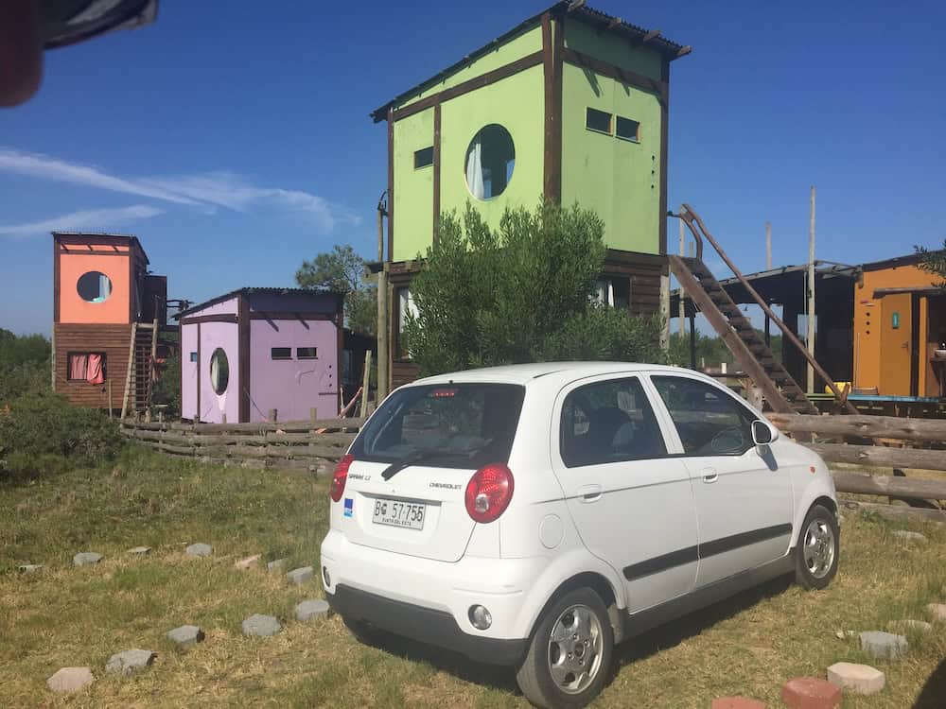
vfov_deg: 48.2
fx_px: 793
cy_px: 354
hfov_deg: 61.7
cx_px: 473
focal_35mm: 29
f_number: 2.2
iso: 32
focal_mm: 4.2
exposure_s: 1/4405
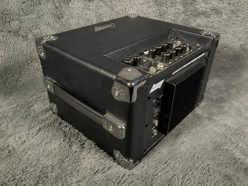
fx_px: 208
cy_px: 93
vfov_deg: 48.2
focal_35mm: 29
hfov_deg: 61.7
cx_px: 124
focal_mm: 3
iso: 125
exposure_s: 1/52
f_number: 1.8
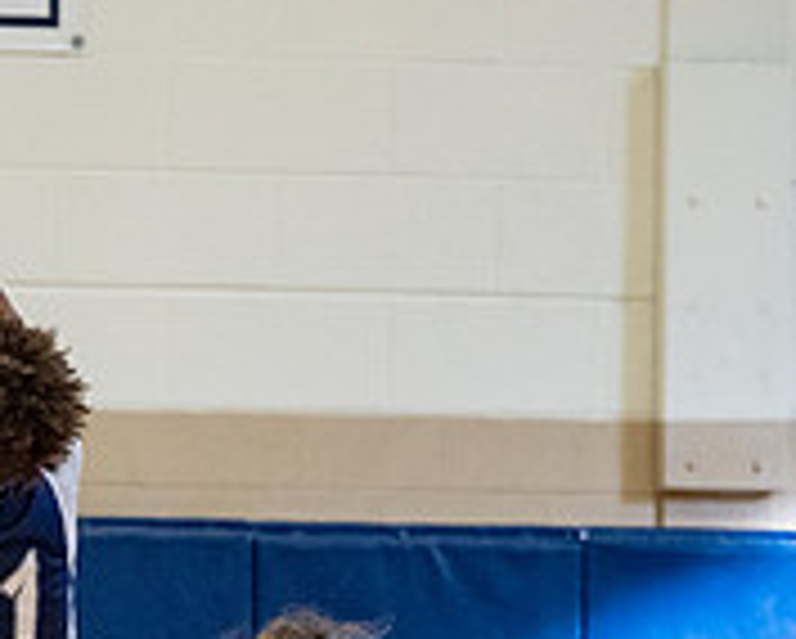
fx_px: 18655
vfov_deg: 2.0
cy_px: 810
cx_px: -221
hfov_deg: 2.4
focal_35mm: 791
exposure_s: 1/1000
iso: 5000
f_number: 2.8
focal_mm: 200
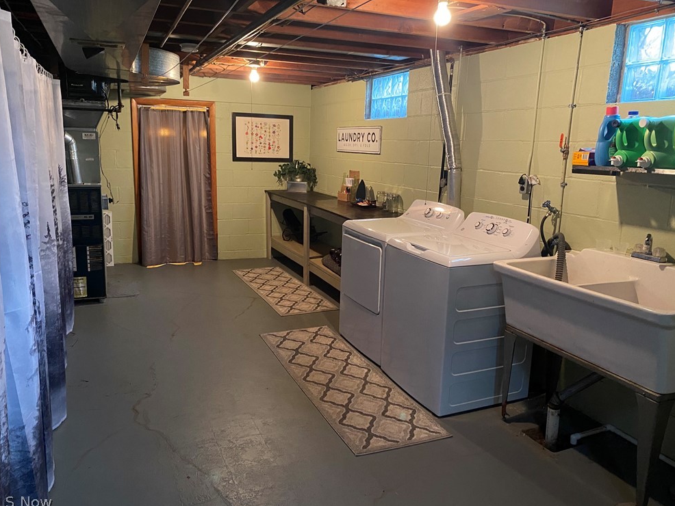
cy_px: 251
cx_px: 331
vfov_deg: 51.4
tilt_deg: -12.1
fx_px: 527
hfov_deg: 65.3
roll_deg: -0.9
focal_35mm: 27
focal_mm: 4.25
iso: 500
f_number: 1.8
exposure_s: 1/30
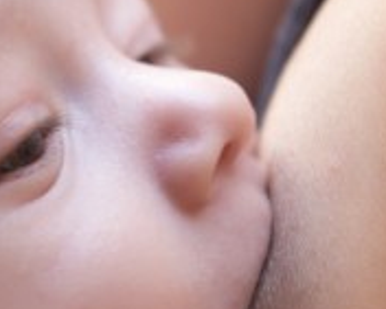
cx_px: 118
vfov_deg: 5.2
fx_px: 3418
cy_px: 259
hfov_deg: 6.5
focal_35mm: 299
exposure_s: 1/30
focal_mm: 70
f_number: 4
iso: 100
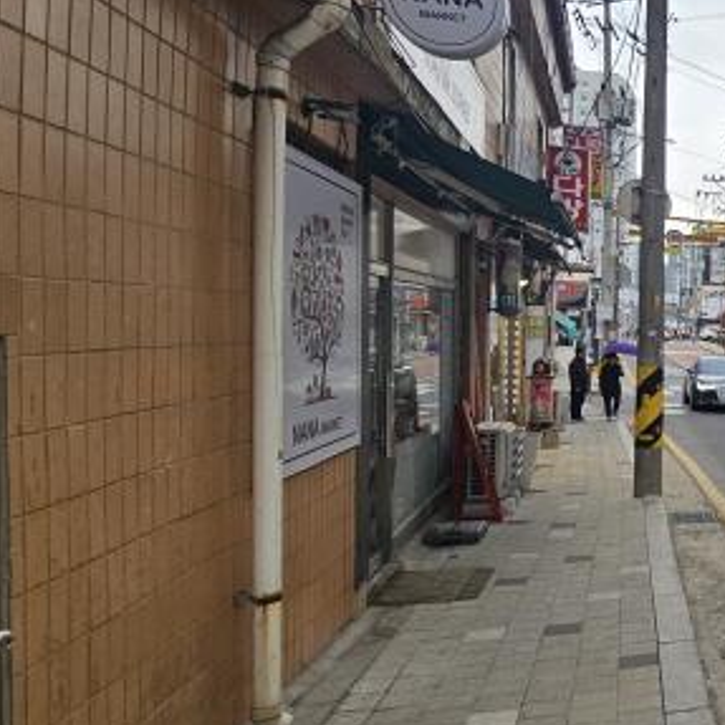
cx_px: 980
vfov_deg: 51.1
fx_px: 758
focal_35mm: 32
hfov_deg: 33.7
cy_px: 366
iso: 50
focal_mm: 2.2
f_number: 2.2
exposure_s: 1/251
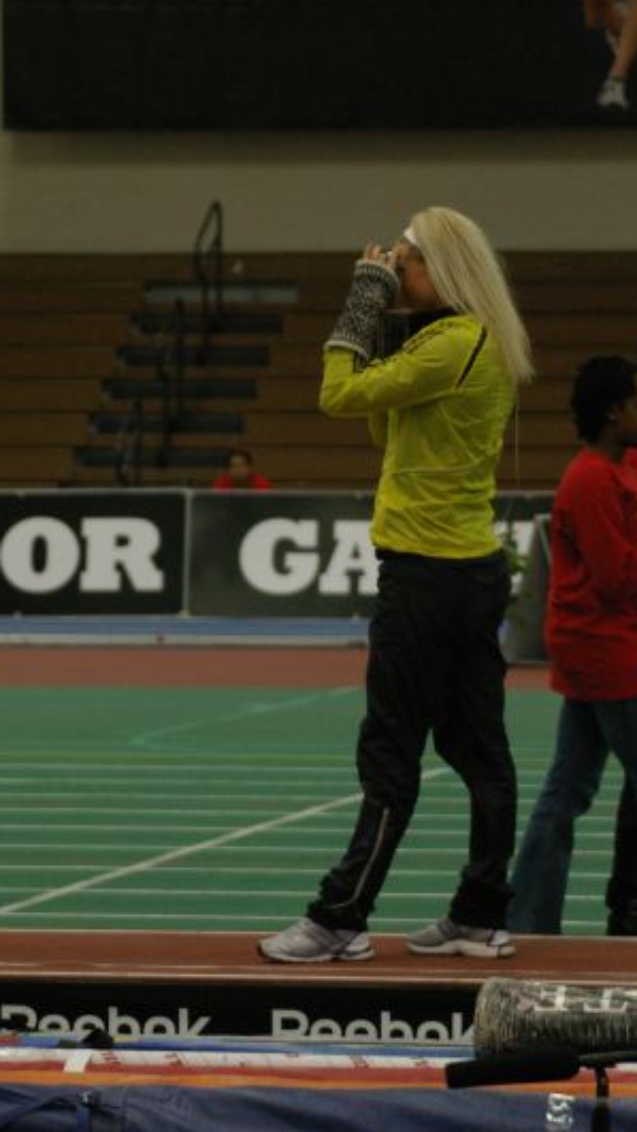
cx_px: 247
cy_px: 565
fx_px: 6961
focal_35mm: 232
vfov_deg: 9.3
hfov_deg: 5.2
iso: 800
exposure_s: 1/125
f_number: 4.5
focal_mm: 98
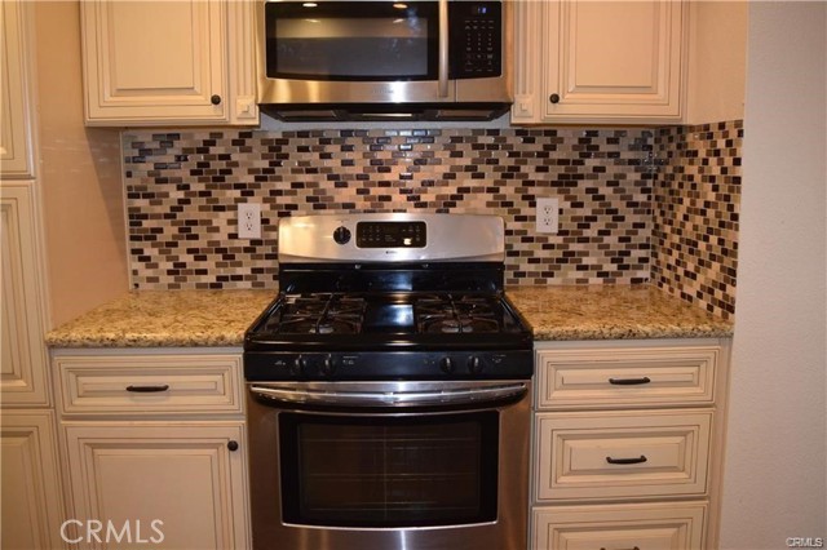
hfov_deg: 59.5
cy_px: 275
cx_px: 414
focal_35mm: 32
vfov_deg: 41.7
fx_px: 723
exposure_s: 1/60
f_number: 3.8
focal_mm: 21
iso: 1250
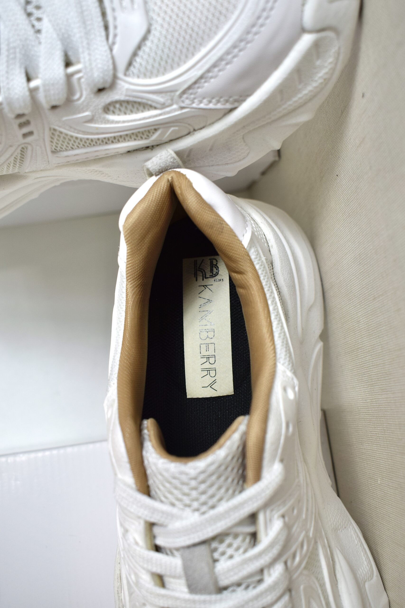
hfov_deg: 33.0
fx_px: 683
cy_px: 304
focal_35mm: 40
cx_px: 202
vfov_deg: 47.9
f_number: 5.6
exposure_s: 1/125
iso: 250
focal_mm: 27
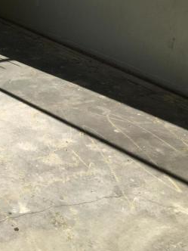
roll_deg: -2.2
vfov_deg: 27.5
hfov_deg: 20.9
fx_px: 485
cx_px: -17
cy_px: 6
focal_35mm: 67
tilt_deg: -11.0
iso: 25
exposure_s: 1/635
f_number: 2.2
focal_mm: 4.15
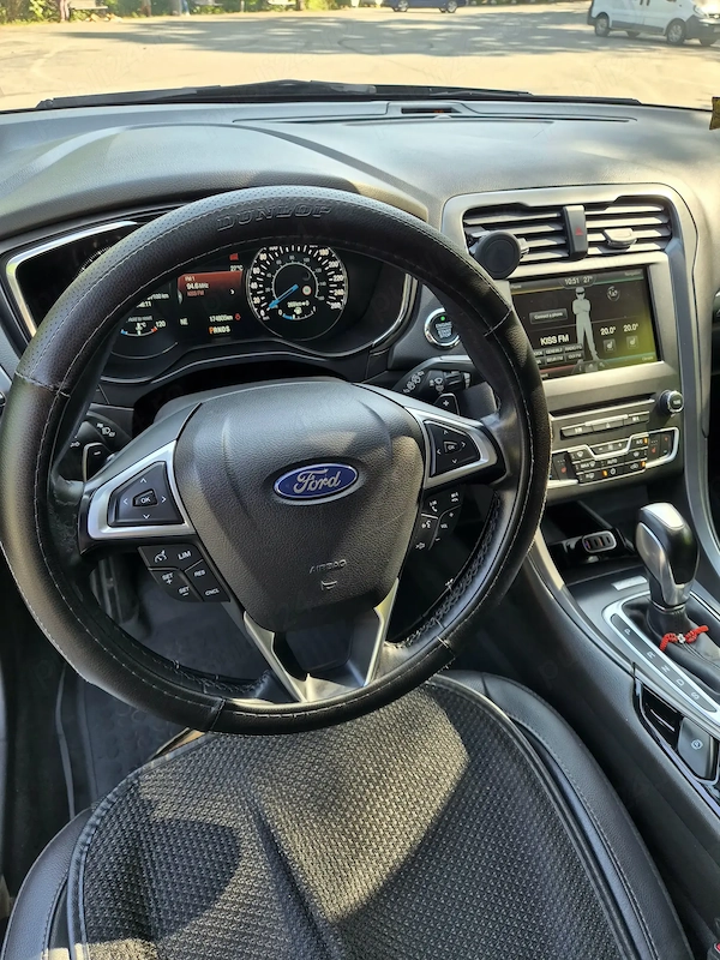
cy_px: 480
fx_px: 638
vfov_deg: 73.9
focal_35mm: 23
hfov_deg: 58.9
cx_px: 360
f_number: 1.8
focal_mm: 5.4
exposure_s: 1/180
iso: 64
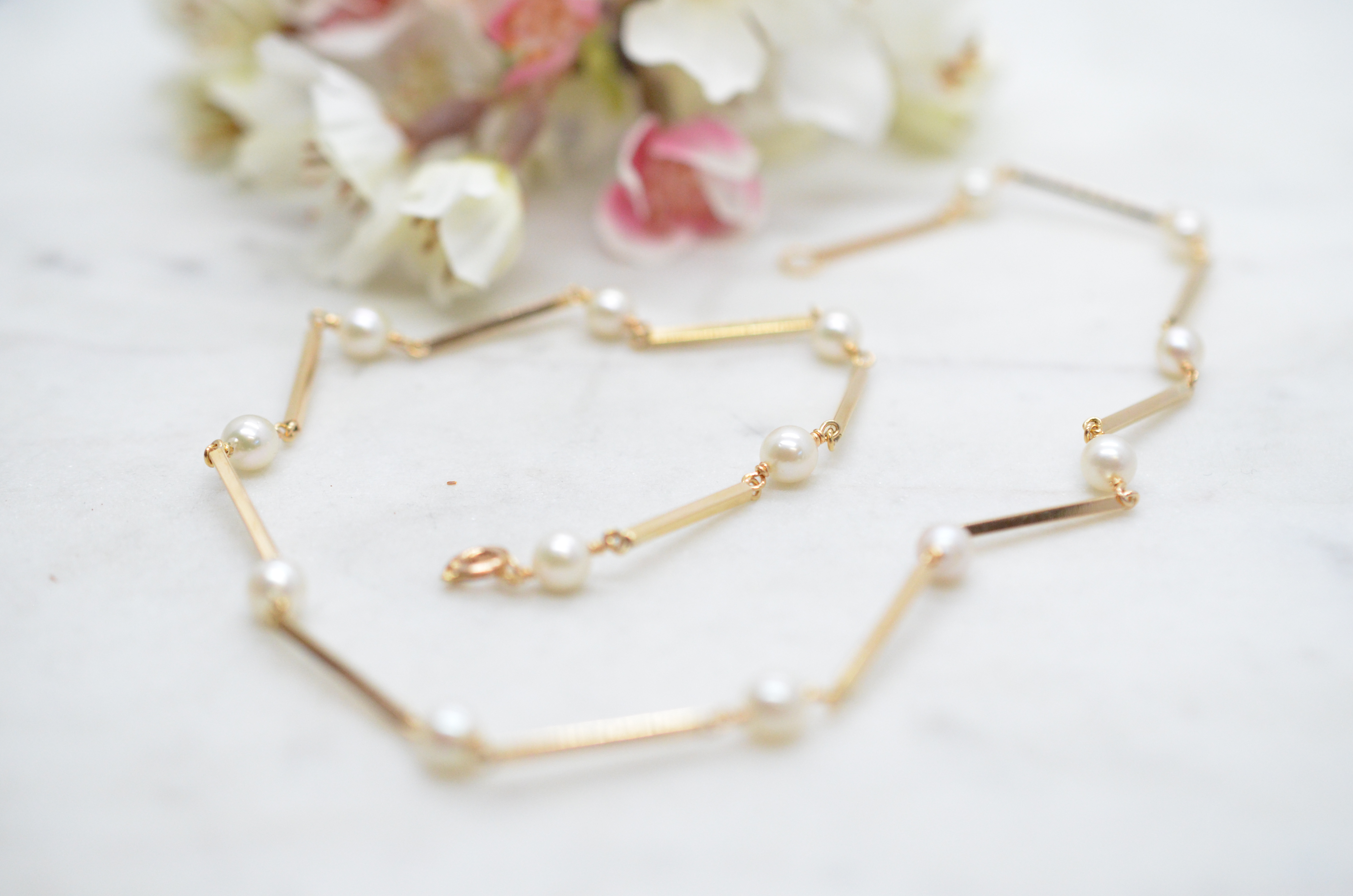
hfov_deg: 32.4
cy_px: 446
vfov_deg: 21.8
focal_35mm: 62
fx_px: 2325
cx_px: 688
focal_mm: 40
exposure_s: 1/1600
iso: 2500
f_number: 4
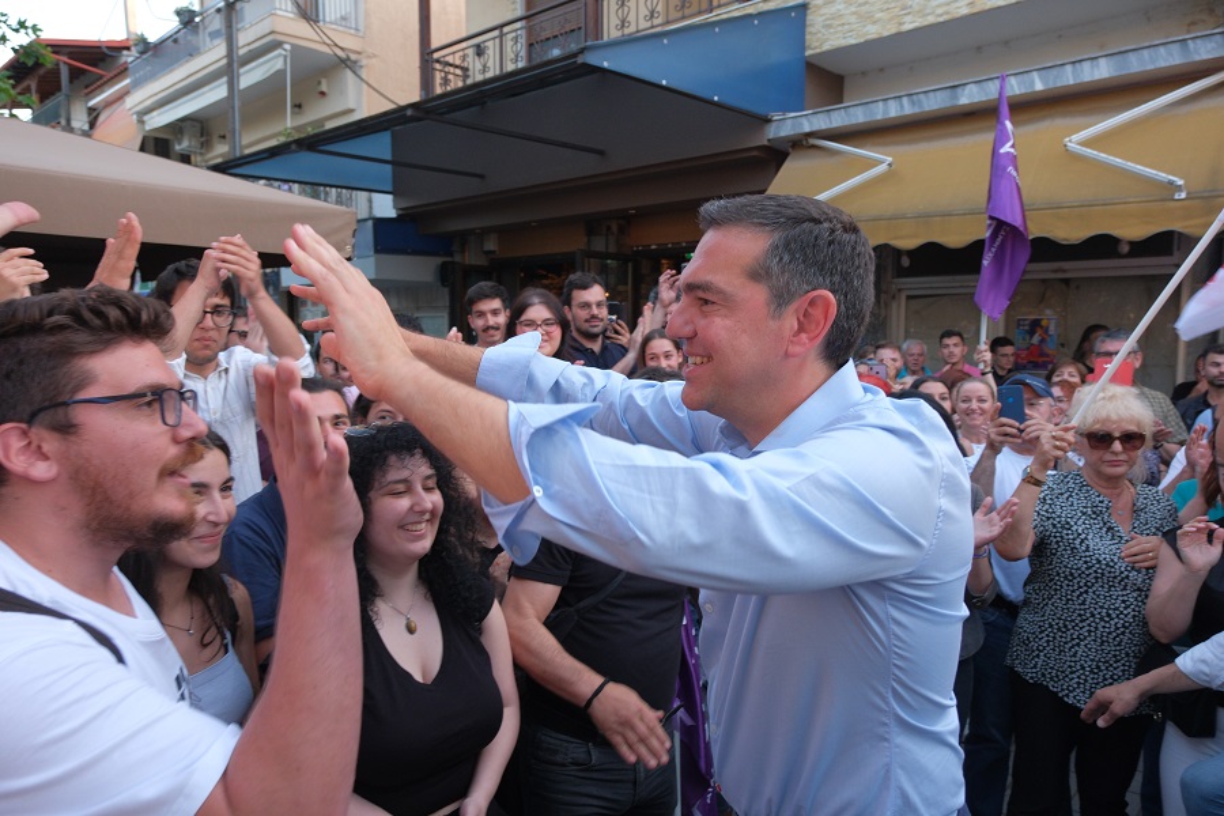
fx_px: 816
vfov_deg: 53.1
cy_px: 408
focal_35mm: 24
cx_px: 612
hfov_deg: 73.7
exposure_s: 1/250
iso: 1000
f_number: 4
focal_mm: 16
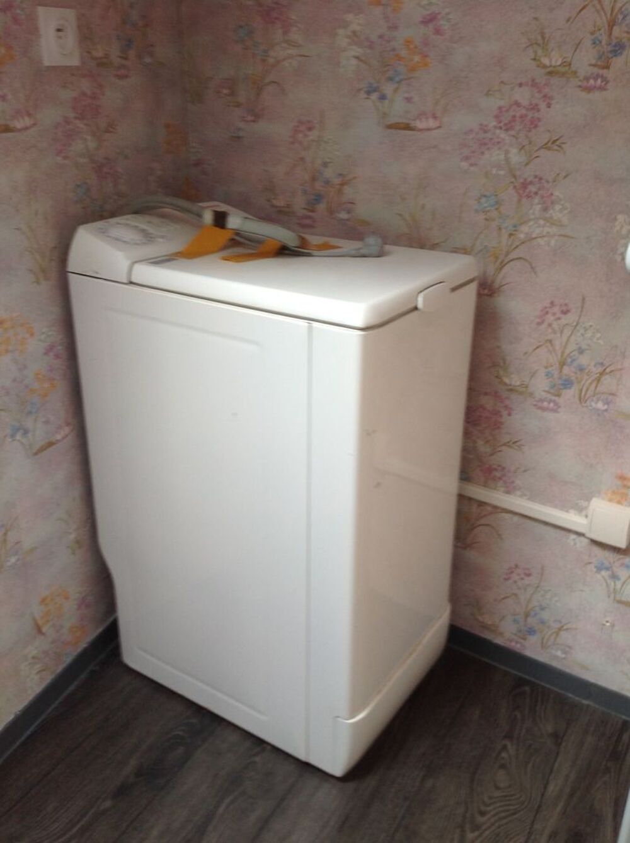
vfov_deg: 52.7
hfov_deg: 40.6
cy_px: 422
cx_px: 315
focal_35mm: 35
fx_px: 852
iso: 50
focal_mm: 4.28
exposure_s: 1/30
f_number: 2.4
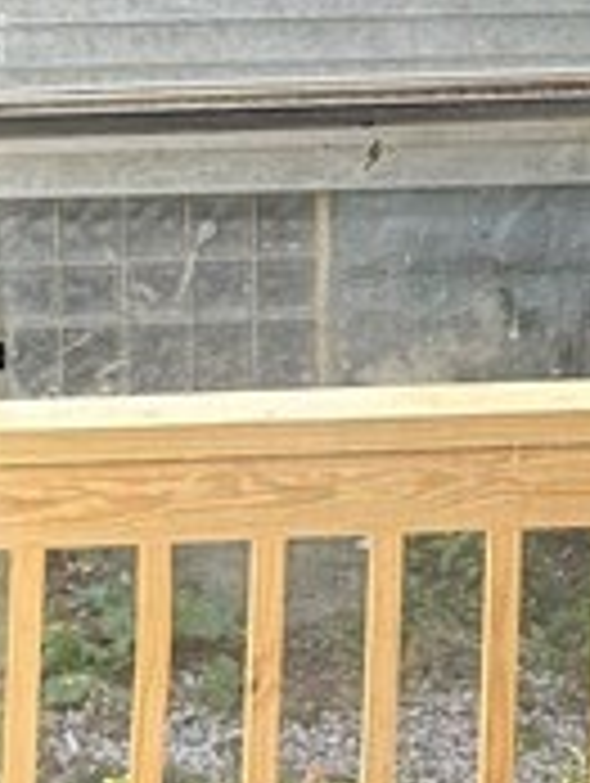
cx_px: 468
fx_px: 3196
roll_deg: +0.4
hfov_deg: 10.5
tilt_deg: -11.9
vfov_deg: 13.8
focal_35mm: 141
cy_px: 45
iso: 80
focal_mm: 6.86
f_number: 1.78
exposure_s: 1/971
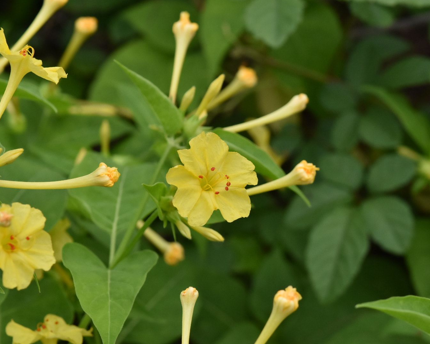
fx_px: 1840
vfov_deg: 10.7
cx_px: 218
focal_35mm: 145
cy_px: 171
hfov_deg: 13.3
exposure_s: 1/500
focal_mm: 85
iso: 800
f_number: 8
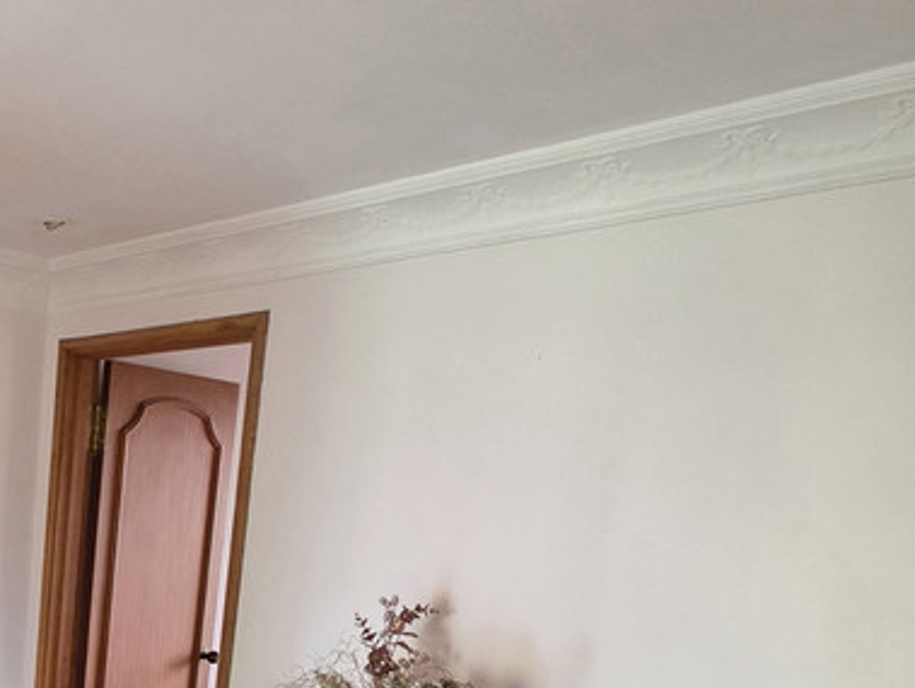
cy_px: 758
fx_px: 979
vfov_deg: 33.7
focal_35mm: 37
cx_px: -43
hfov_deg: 41.9
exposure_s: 1/40
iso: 1000
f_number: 1.9
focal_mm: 2.2
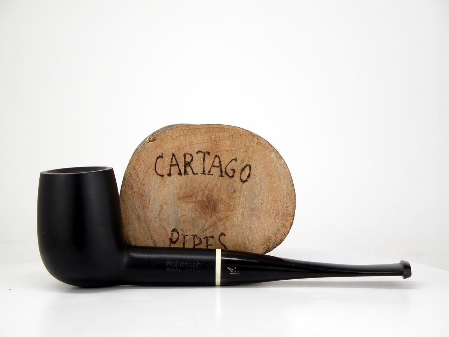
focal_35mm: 106
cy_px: 168
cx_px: 224
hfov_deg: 18.5
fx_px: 1375
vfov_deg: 14.0
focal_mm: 27.3
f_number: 3.7
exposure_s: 1/98.7
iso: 100
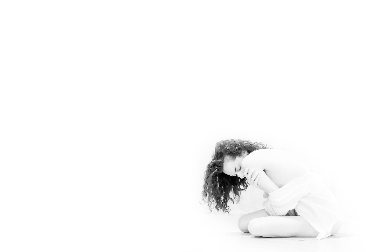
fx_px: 890
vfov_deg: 16.1
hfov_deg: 23.9
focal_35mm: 85
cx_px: 188
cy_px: 126
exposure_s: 1/125
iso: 2000
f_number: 2.5
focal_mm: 85
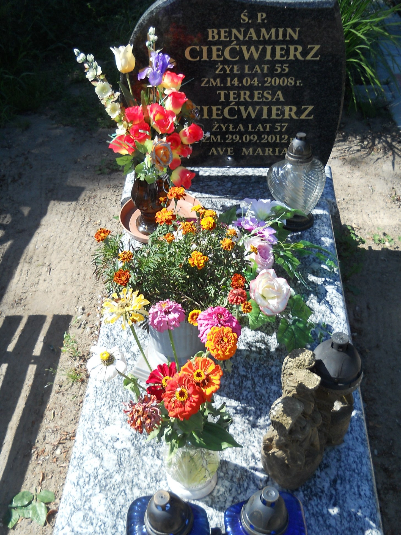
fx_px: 633
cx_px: 200
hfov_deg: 35.1
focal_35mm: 41
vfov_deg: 45.8
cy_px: 268
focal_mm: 6.72
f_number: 5.5
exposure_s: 1/160
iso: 80
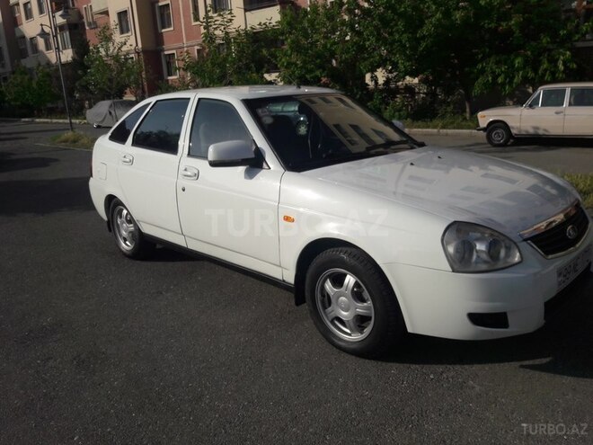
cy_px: 222
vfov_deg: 49.7
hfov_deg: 63.4
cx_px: 296
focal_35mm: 28
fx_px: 480
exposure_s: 1/3322
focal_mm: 3.7
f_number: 1.9
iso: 40
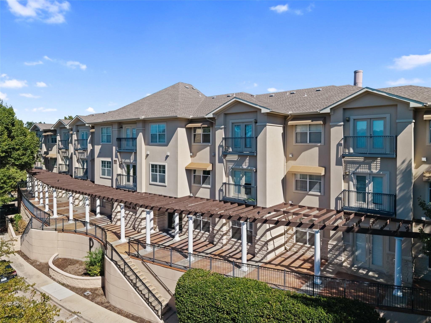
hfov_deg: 71.6
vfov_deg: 56.8
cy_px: 162
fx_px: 299
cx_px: 216
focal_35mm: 24
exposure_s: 1/80
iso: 200
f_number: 1.8
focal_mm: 8.67
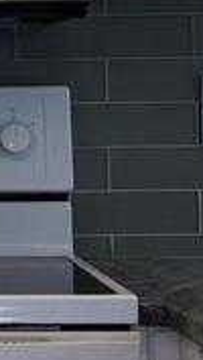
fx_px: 1831
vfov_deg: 11.1
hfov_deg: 6.1
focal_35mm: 192
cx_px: -290
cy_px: 33
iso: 64
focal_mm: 5.96
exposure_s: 1/60
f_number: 1.6
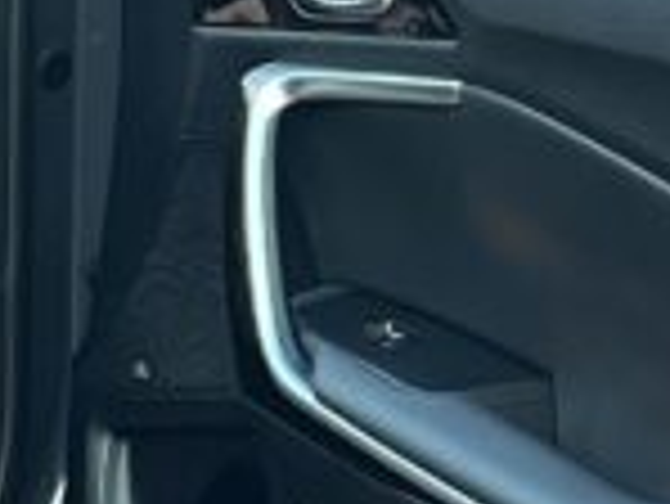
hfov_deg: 9.9
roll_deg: +4.2
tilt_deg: -23.0
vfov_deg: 8.2
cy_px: 626
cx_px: -827
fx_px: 3467
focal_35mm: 179
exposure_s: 1/82
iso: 125
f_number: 1.5
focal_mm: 5.7
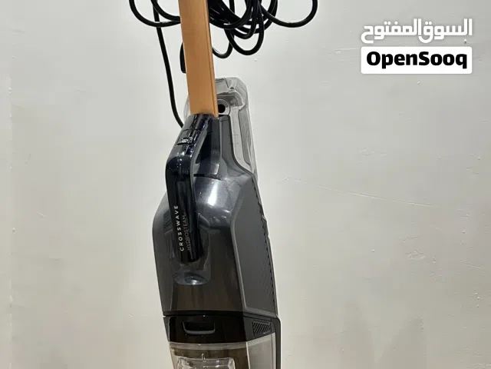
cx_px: 246
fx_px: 369
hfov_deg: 67.3
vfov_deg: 53.1
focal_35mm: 26
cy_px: 184
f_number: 1.5
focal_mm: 5.7
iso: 320
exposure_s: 1/50
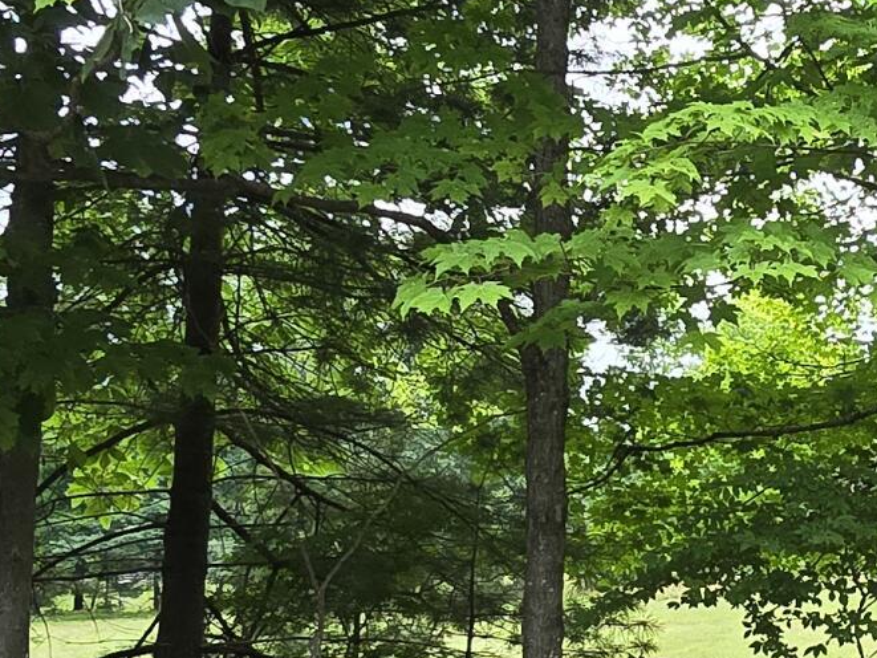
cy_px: 440
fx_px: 1495
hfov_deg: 30.6
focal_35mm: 59
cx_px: 856
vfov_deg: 24.7
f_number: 2.2
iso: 64
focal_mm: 2.2
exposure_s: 1/120
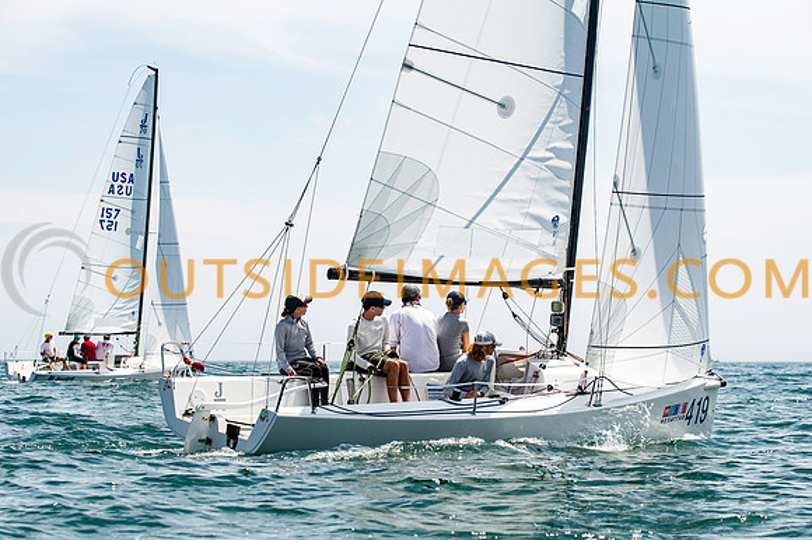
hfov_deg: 18.7
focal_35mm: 109
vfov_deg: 12.5
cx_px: 406
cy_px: 317
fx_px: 2459
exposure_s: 1/1600
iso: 250
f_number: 5.6
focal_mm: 92
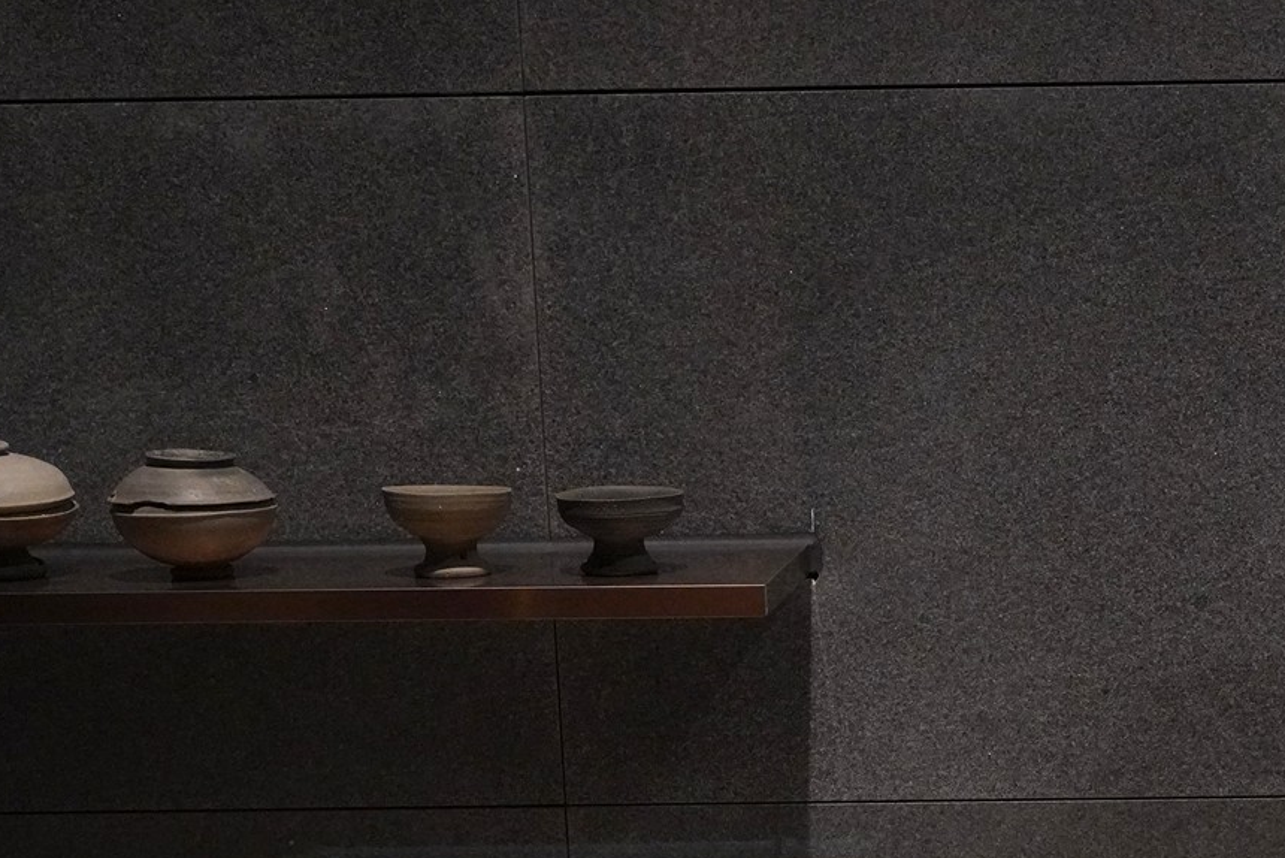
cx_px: 1140
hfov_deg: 23.1
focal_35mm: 86
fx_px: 3071
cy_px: 967
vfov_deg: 15.4
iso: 8000
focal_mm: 37
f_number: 9
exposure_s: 1/100
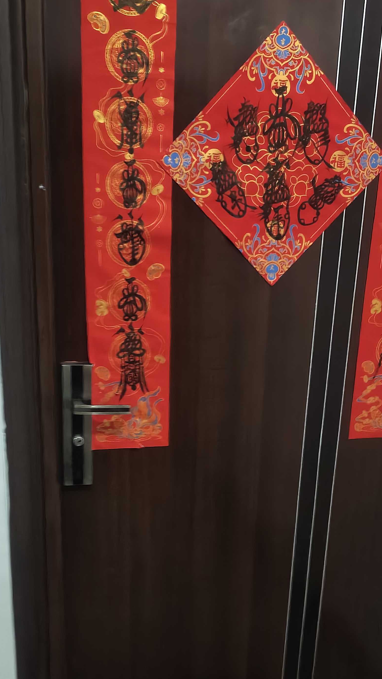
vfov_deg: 52.7
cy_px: 465
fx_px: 666
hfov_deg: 32.0
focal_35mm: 37
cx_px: 178
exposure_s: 1/50
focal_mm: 5.6
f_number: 1.57
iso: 2657
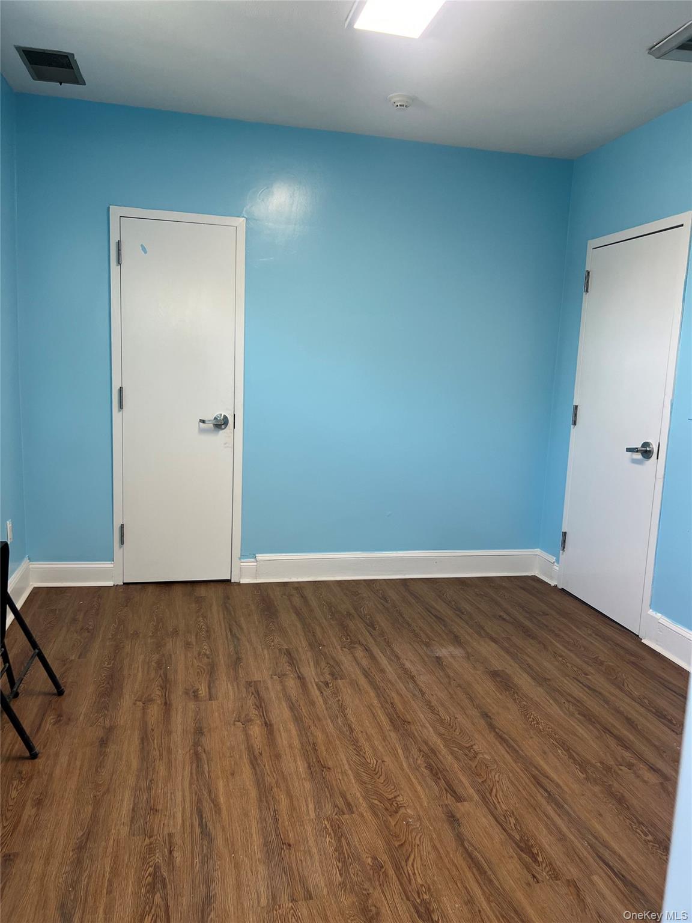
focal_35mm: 26
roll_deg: -1.5
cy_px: 462
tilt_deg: -8.0
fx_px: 693
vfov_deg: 67.3
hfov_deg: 53.1
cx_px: 346
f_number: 1.5
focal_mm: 5.7
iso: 80
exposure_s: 1/120
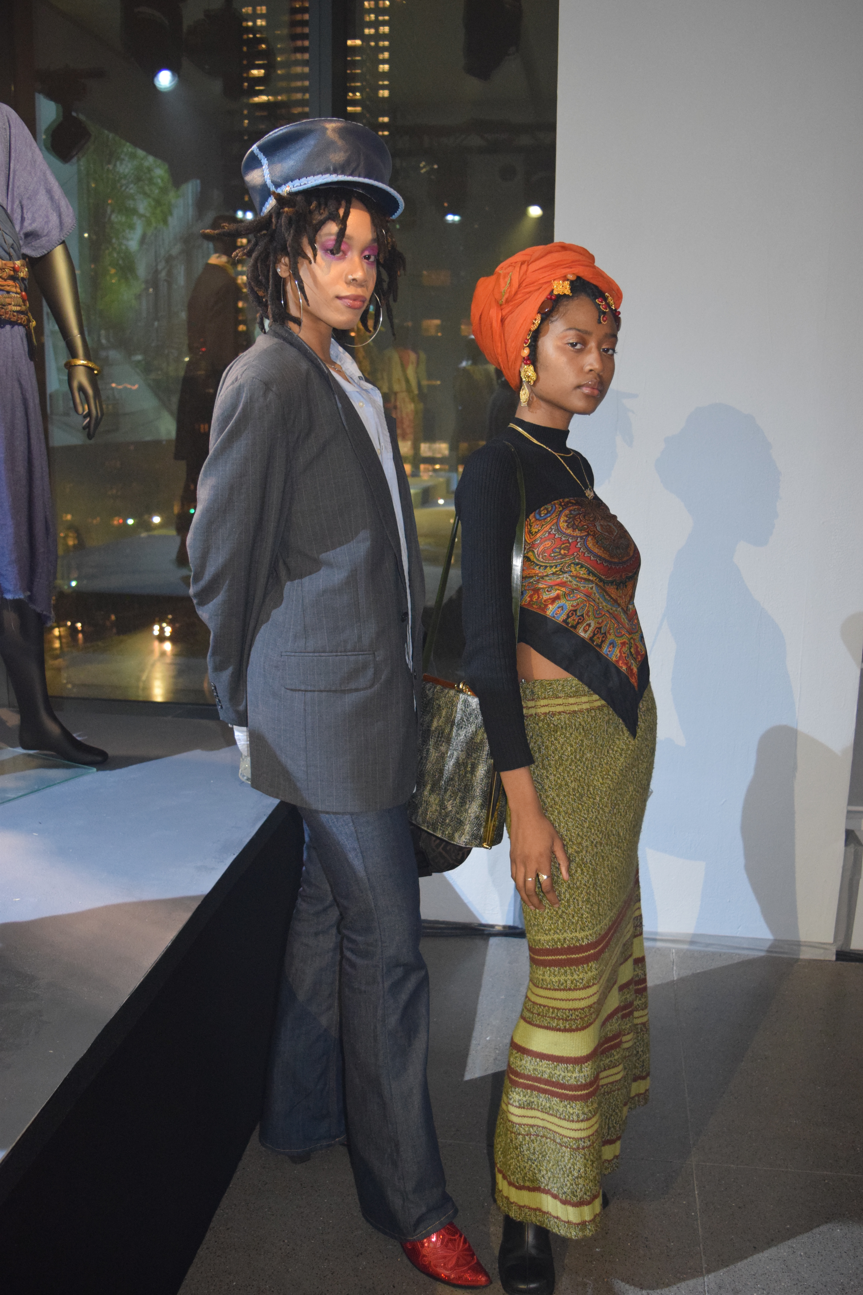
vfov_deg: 59.5
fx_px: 1133
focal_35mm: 32
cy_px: 648
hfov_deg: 41.7
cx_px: 432
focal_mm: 21
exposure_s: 1/60
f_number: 3.8
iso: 2200
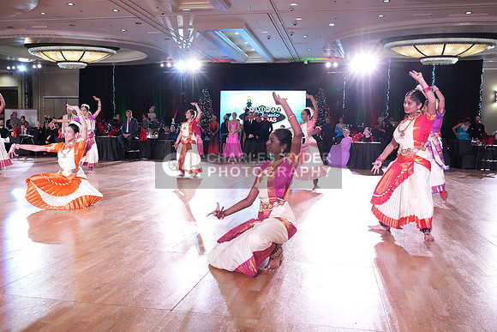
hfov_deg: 60.3
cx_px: 248
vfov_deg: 42.3
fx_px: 428
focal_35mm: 31
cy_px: 166
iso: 5000
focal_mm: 31
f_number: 5
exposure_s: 1/320
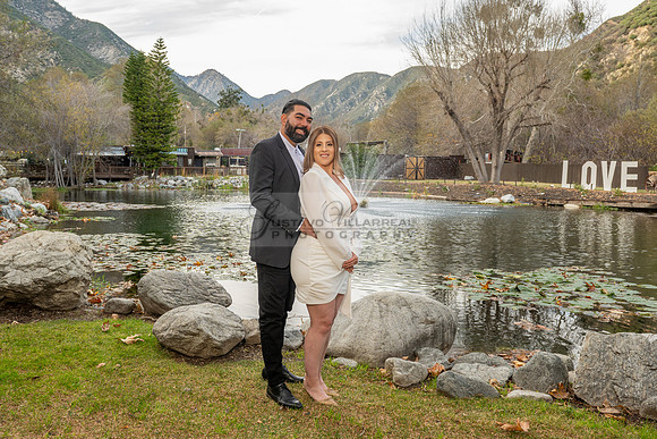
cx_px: 274
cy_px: 218
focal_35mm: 31
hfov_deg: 59.6
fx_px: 570
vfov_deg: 42.1
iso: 200
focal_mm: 24
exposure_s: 1/125
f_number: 5.6
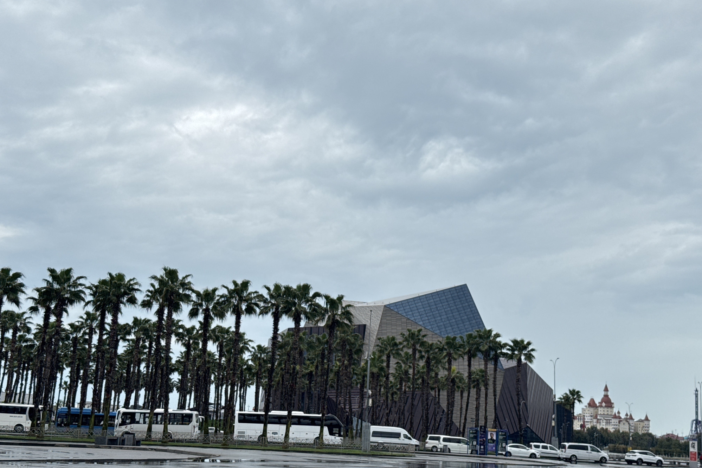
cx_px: 351
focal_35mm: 50
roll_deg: -3.1
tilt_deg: +10.6
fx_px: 975
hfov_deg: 39.6
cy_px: 242
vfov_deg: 27.0
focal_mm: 6.76
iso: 64
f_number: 1.78
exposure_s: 1/1770
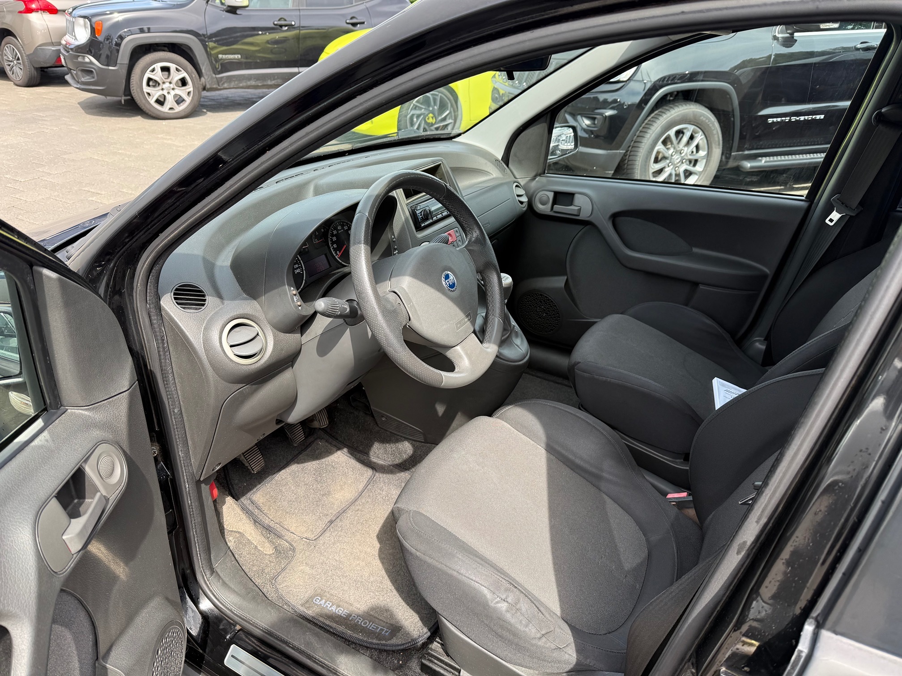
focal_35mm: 24
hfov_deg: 71.6
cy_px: 338
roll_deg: -2.6
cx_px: 451
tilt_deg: -28.4
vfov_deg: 56.8
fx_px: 625
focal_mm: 6.76
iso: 80
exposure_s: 1/589
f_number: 1.78
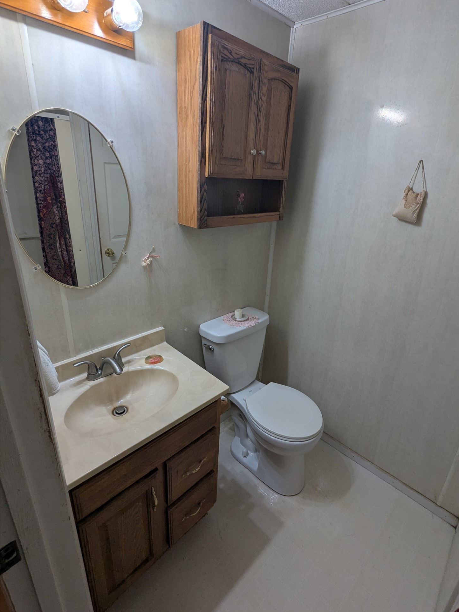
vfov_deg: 90.9
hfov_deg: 74.6
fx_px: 301
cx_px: 243
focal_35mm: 17
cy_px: 289
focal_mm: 2.35
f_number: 2.2
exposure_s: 1/40
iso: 42
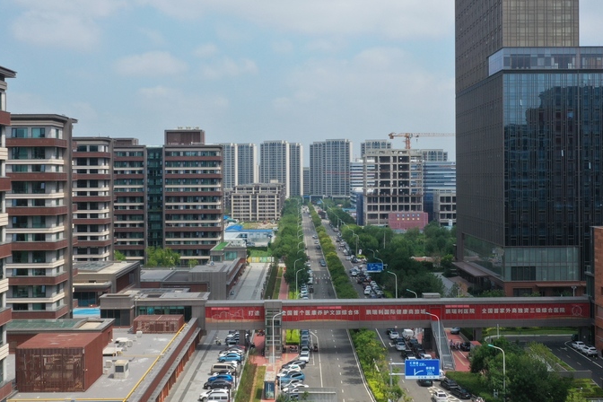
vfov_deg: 27.0
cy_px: 181
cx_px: 320
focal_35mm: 50
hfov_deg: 39.6
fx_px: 837
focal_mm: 10.26
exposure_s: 1/160
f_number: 11
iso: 100
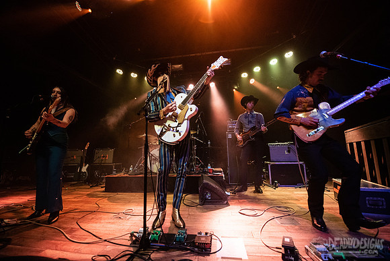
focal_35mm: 14
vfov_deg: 81.2
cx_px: 195
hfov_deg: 104.2
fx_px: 152
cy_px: 130
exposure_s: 1/250
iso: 3200
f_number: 3.2
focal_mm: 14
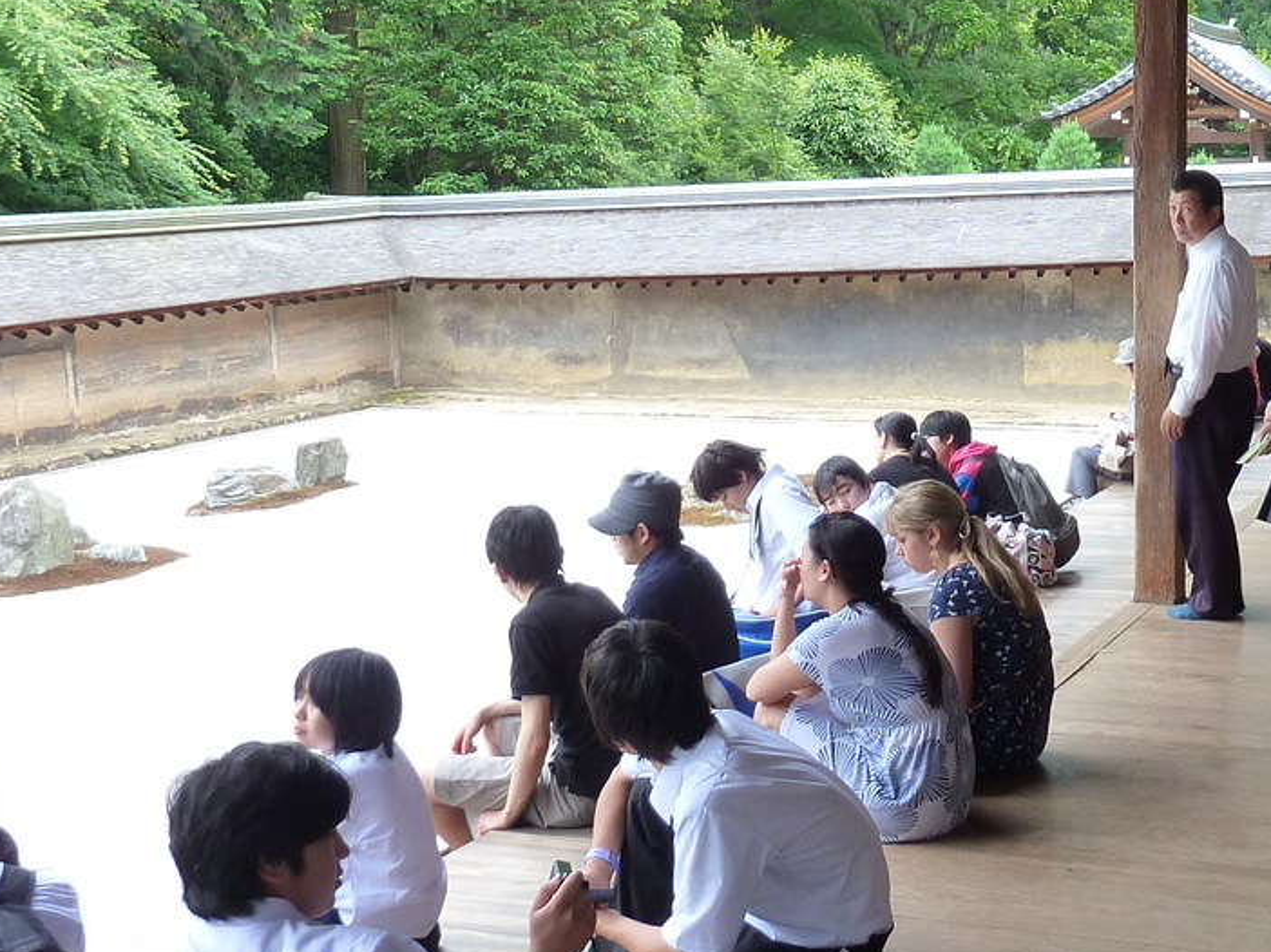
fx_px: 2092
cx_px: 985
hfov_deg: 33.0
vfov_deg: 25.4
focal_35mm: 57
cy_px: 253
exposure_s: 1/40
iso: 125
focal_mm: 4.1
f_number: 3.3
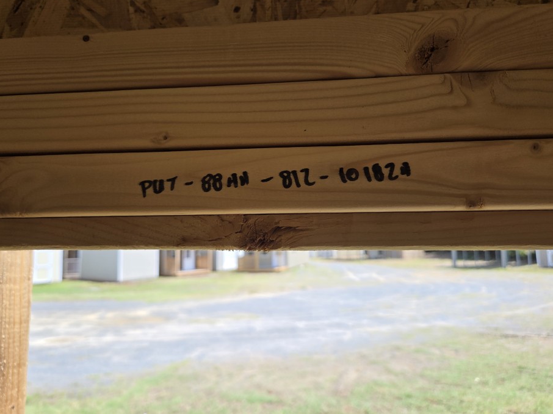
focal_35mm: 26
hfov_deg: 67.3
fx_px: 415
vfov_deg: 53.0
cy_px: 188
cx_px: 269
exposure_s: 1/1814
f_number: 1.8
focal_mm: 5.4
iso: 80
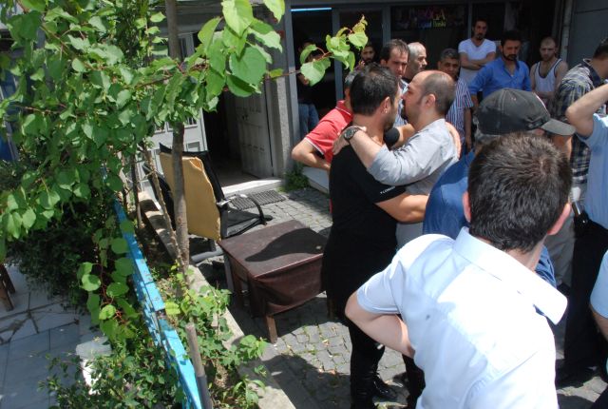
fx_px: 457
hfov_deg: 67.3
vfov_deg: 48.2
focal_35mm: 27
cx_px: 304
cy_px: 204
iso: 1000
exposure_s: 1/200
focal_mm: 18
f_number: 18
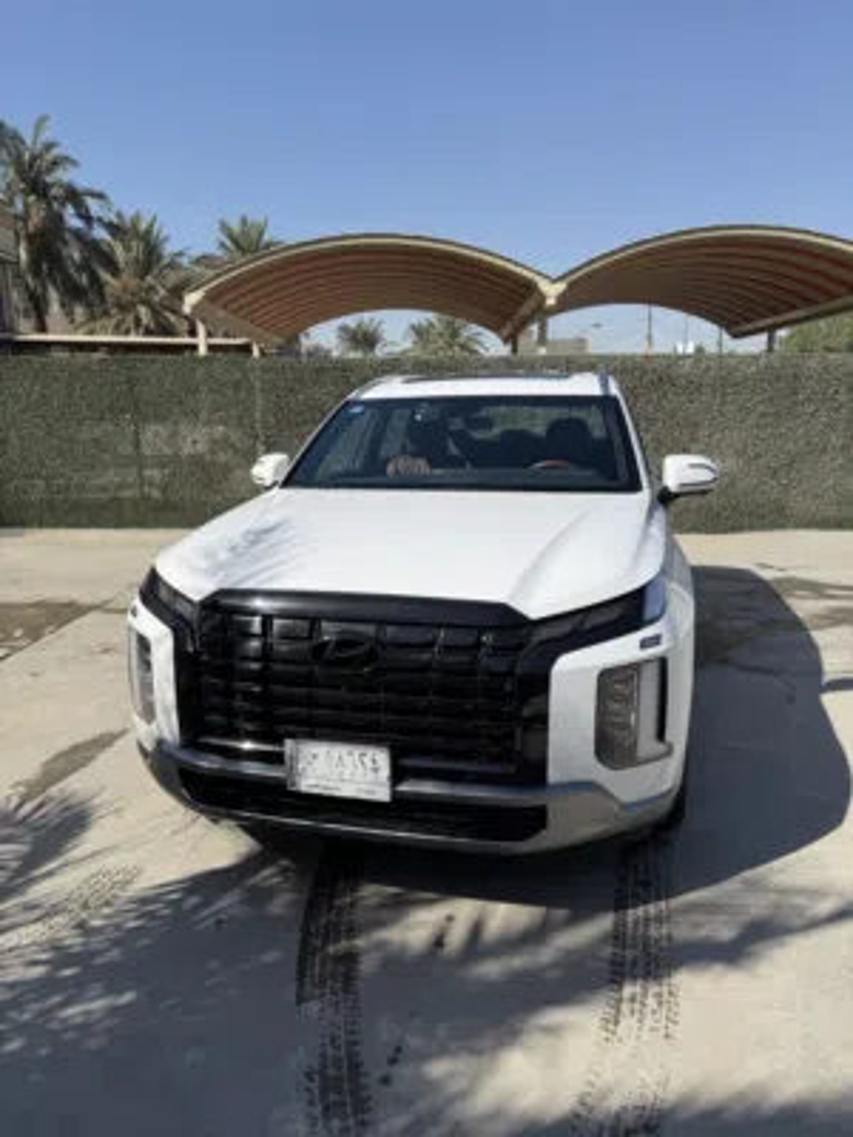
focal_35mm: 24
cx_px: 426
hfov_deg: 56.8
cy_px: 568
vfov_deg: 71.6
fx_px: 789
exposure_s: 1/5319
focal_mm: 6.76
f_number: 1.78
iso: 80
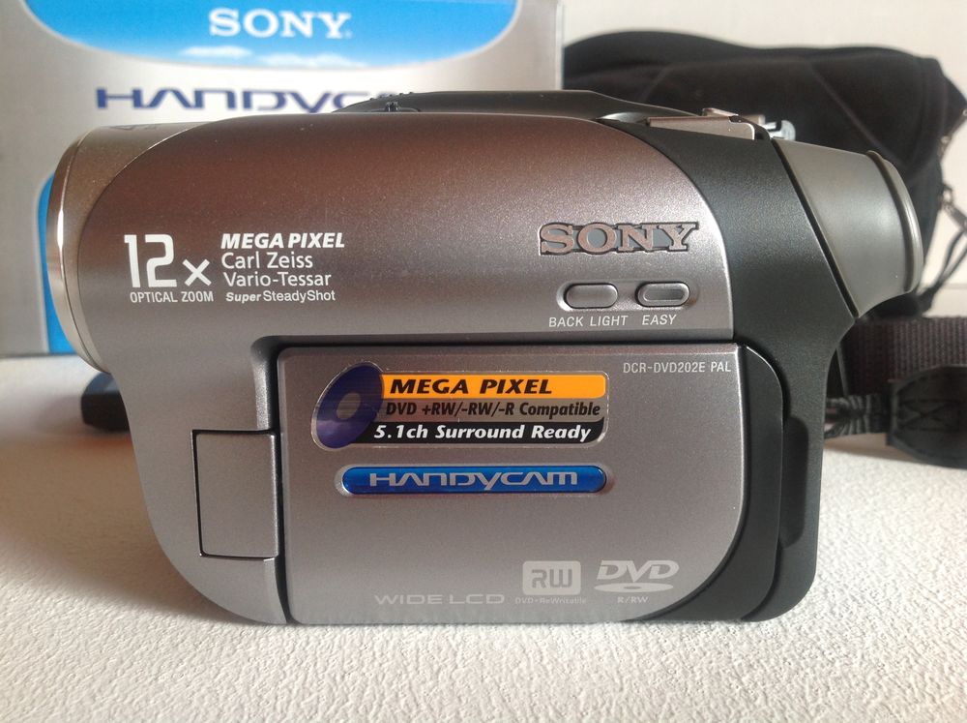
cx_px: 484
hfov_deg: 52.7
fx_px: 976
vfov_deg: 40.6
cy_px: 362
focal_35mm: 35
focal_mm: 4.28
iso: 50
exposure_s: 1/20
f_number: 2.4
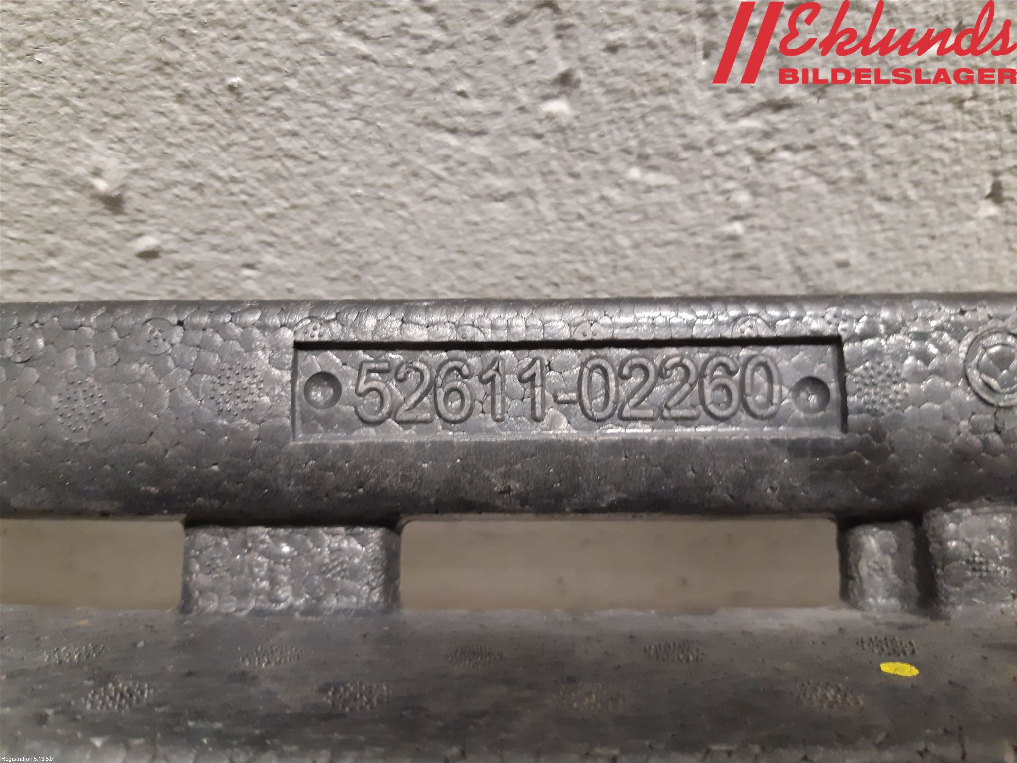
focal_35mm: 26
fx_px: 764
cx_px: 508
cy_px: 382
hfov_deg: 67.3
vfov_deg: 53.1
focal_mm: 3.93
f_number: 1.7
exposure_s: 1/25
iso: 250
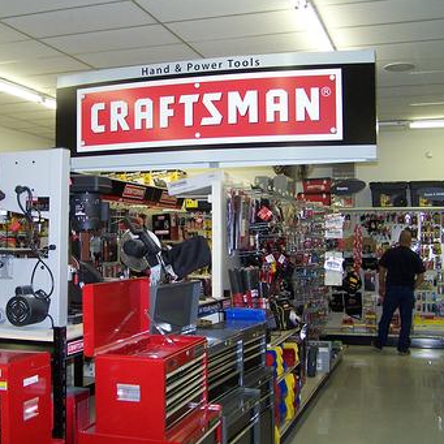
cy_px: 219
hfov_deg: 36.7
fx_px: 668
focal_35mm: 46
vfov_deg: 36.8
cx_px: 195
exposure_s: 1/60
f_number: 2.8
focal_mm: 6.3
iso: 140
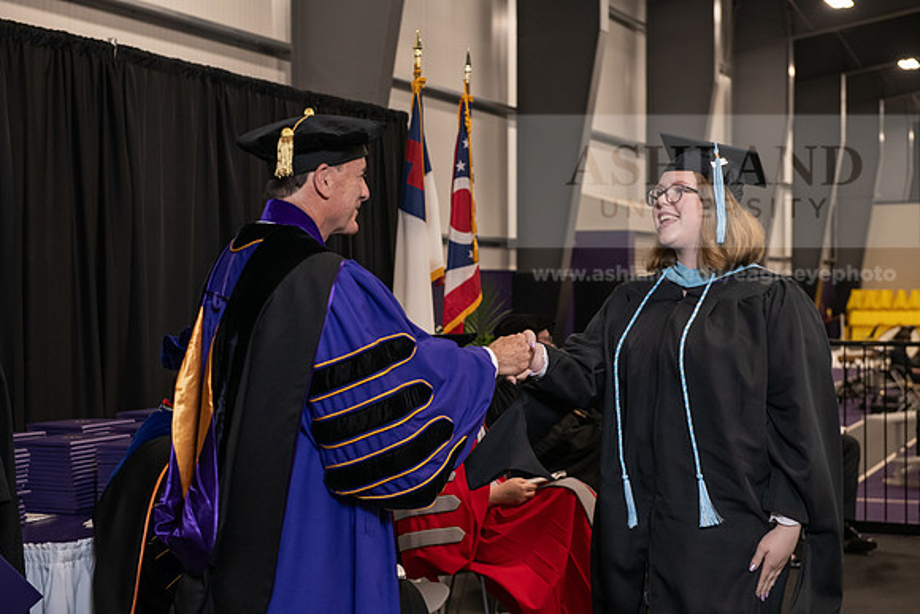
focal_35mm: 62
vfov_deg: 21.9
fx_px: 1585
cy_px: 307
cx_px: 460
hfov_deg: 32.4
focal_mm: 62
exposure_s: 1/125
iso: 2000
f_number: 5
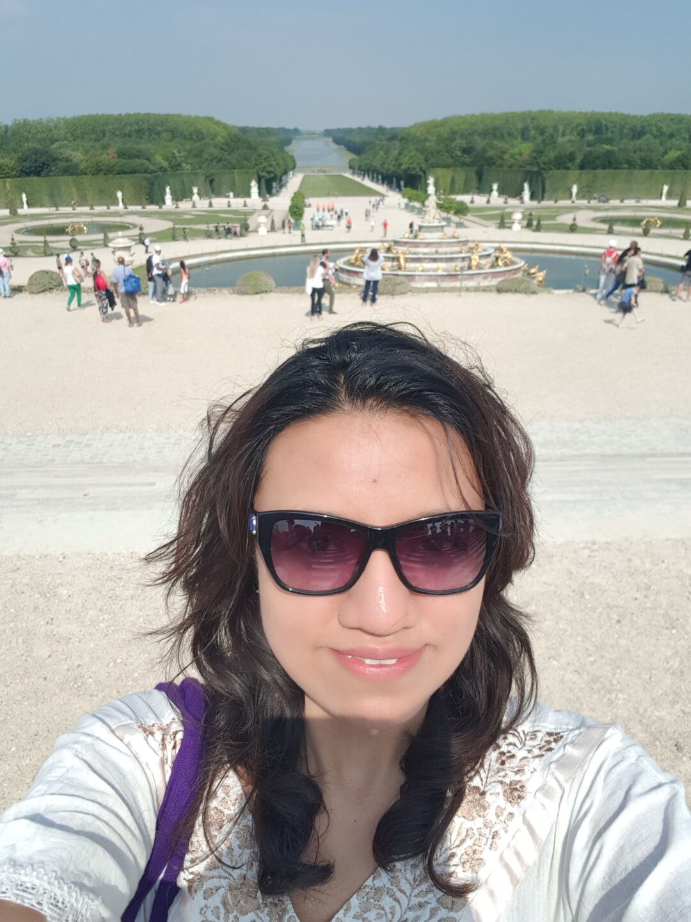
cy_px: 461
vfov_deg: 69.4
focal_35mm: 25
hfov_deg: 54.9
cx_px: 346
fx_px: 665
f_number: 1.7
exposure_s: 1/1860
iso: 40
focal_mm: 2.95
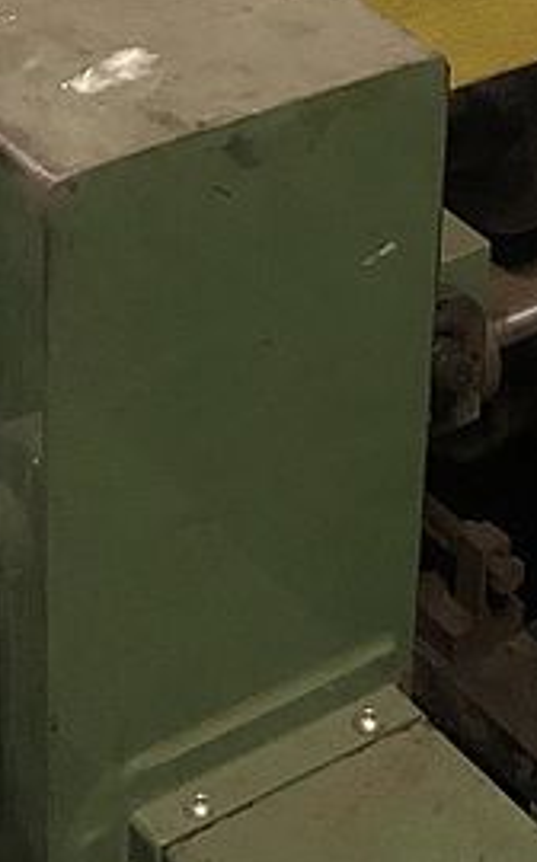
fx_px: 2608
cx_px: 432
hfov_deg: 11.7
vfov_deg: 18.2
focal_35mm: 111
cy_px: -42
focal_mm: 3.99
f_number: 1.8
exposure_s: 1/4
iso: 125
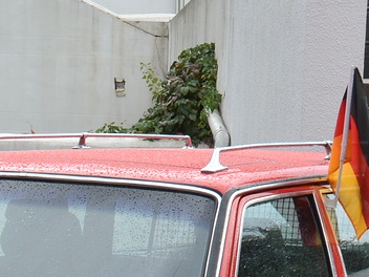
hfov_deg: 14.2
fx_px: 1439
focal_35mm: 135
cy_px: 363
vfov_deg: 10.7
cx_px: -51
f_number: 7.1
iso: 200
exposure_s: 1/200
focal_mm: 22
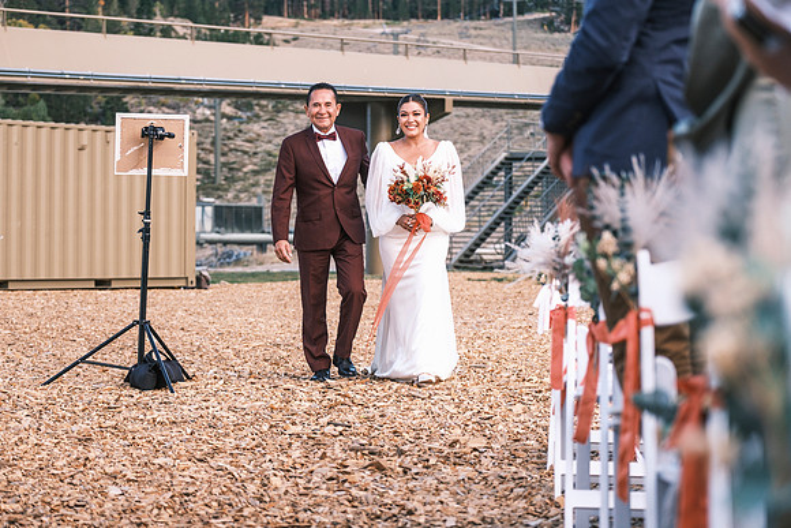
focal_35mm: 88
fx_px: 1934
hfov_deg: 23.1
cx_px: 396
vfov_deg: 15.5
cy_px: 264
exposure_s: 1/1000
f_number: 2.8
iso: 400
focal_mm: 58.7
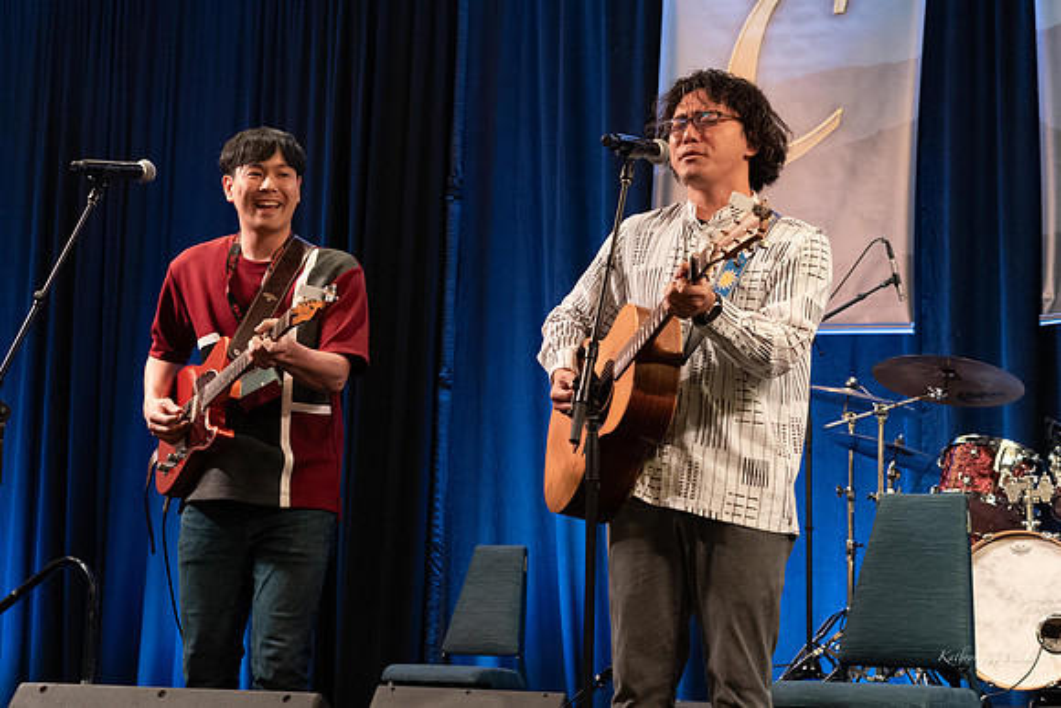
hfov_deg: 29.2
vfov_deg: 19.7
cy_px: 354
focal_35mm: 69
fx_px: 2034
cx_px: 530
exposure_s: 1/250
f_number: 5.6
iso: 6400
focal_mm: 69
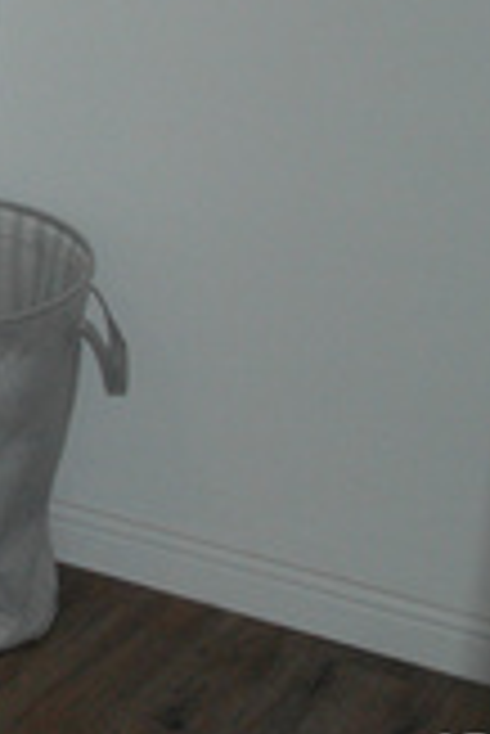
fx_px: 2872
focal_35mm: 141
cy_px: -59
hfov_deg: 8.5
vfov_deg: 14.2
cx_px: -877
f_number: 3.8
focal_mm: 24
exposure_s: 1/125
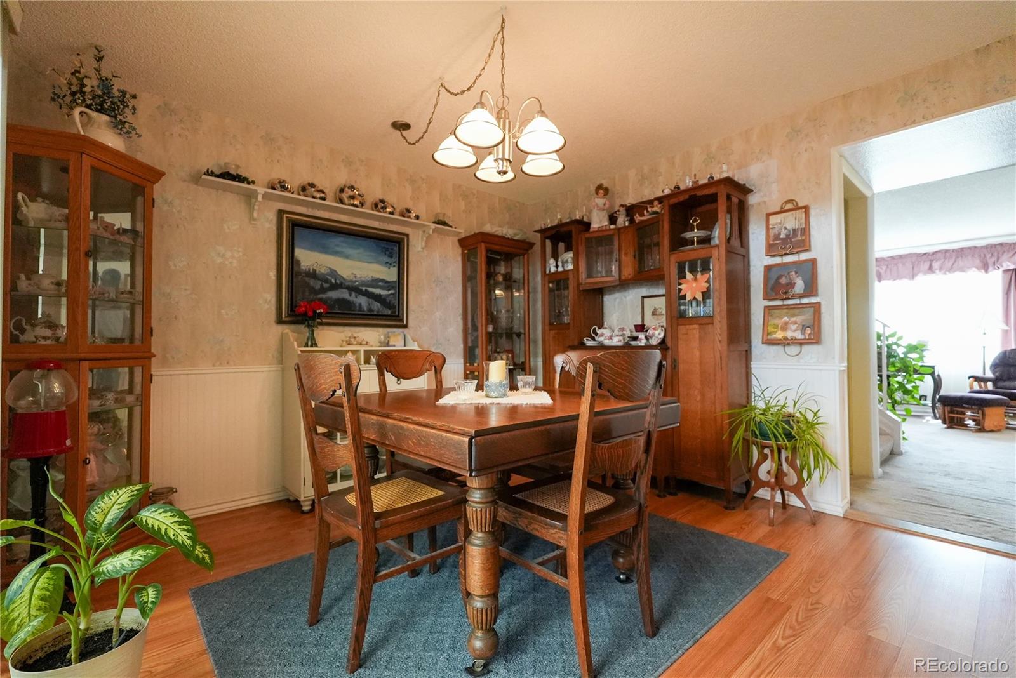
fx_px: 466
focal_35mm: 16
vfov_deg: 72.1
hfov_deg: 95.0
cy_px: 339
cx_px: 508
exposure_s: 1/320
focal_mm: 16.5
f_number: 4
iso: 5000
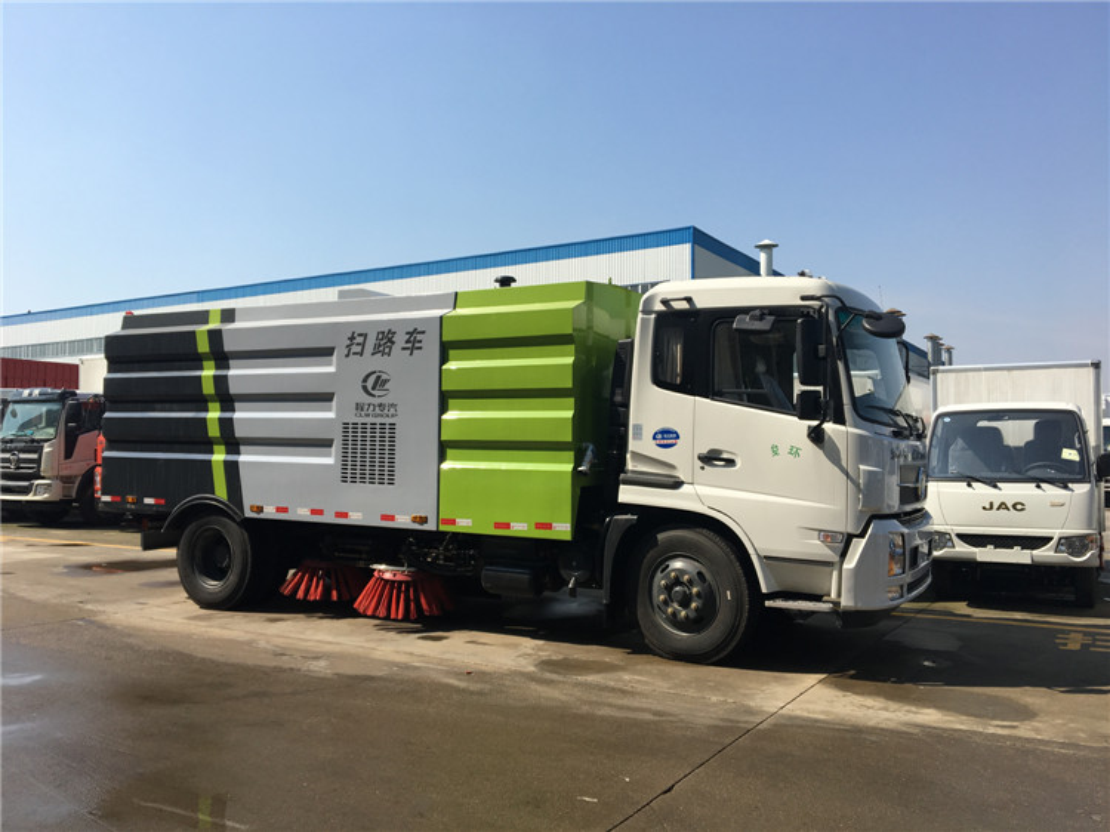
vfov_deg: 48.2
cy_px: 416
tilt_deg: +3.9
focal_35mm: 29
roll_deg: -0.2
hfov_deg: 61.7
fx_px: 930
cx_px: 555
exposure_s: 1/1672
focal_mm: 4.15
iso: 25
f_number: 2.2
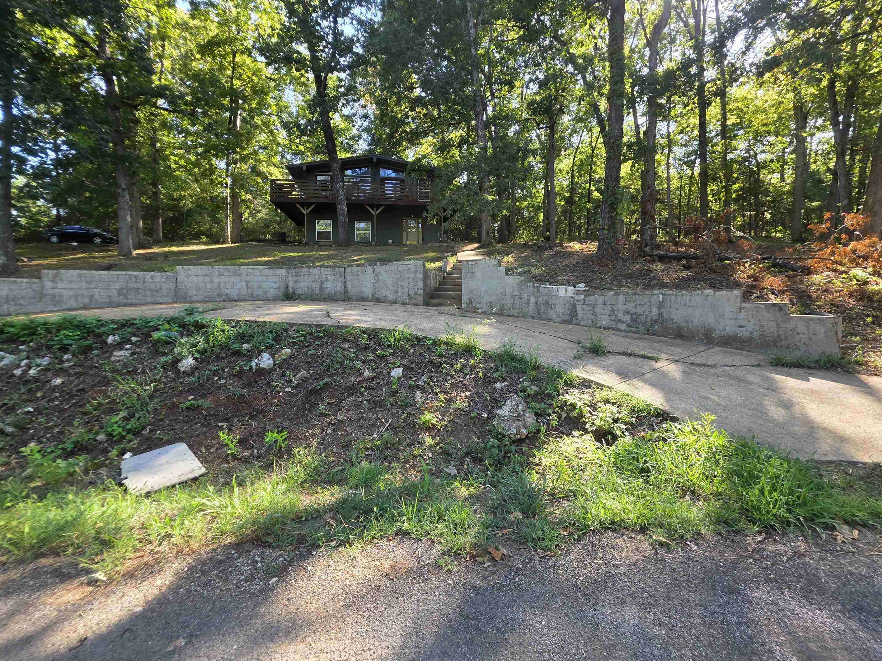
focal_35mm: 14
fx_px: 357
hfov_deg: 102.0
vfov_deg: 85.6
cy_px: 309
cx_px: 424
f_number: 1.9
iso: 40
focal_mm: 2.2
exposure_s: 1/120
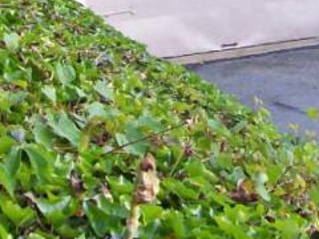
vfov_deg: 9.1
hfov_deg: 12.6
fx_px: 1419
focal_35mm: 154
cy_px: -219
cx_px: 372
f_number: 2.7
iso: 80
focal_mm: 6
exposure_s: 1/120
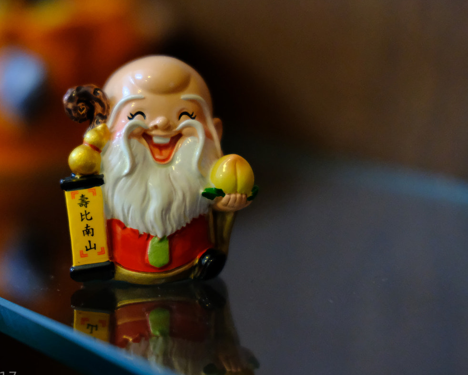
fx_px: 1122
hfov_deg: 23.4
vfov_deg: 18.9
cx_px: 149
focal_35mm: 81
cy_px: 160
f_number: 2
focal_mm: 35
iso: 4000
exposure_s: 1/125
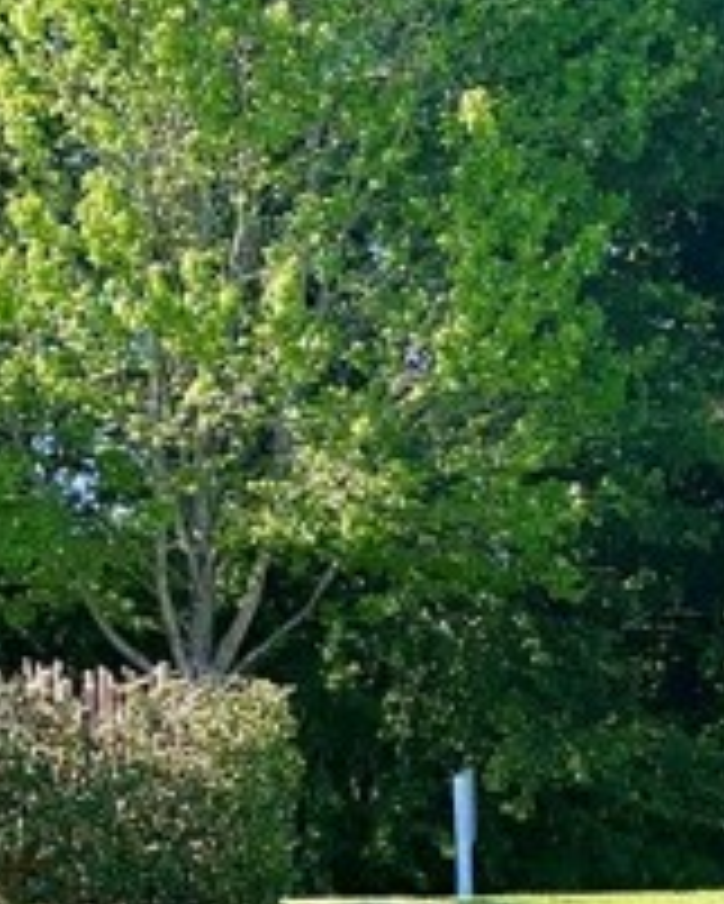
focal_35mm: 194
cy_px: 1129
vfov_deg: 9.8
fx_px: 5192
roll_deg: -0.2
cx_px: -450
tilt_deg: -0.5
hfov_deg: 7.8
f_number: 2
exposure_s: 1/585
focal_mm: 6
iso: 20
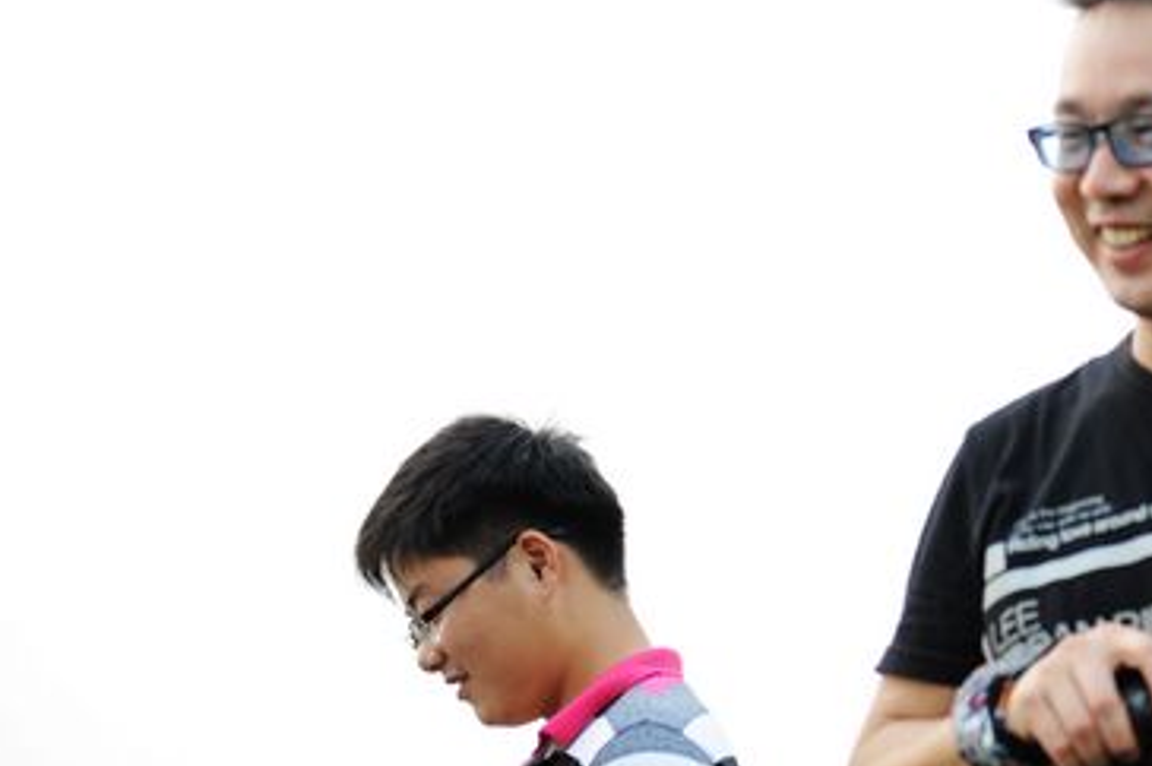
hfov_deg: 13.9
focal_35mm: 146
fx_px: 4668
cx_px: 1127
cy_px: 280
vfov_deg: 9.4
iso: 200
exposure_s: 1/320
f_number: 3.2
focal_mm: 70
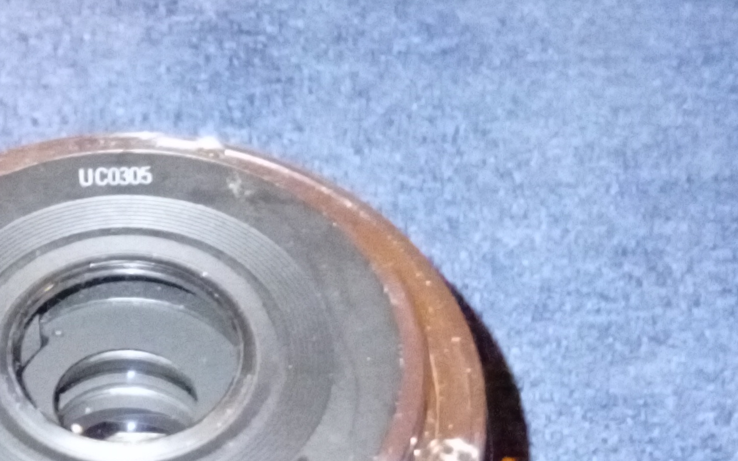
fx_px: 1991
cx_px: -6
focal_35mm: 99
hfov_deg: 20.3
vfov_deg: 13.1
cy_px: 407
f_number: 1.8
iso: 3900
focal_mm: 3.84
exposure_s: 1/14.3
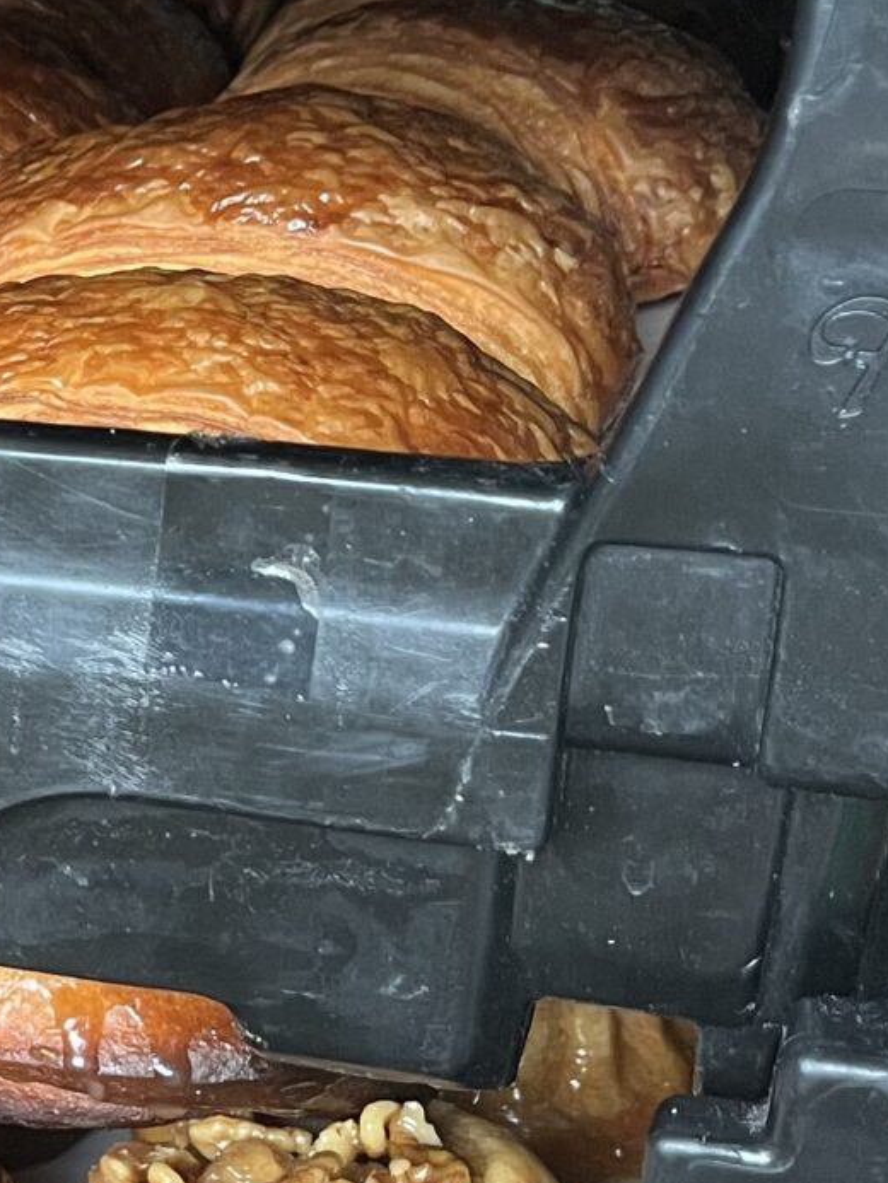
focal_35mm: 96
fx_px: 3283
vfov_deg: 20.4
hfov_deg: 14.0
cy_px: 744
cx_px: -594
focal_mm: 5.1
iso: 125
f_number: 1.6
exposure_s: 1/60
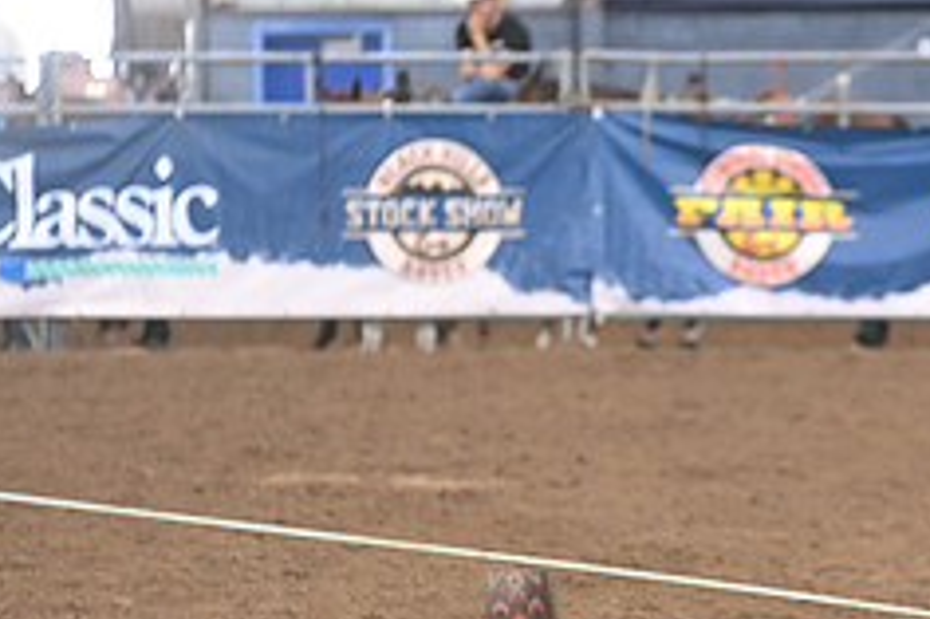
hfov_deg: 4.2
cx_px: 859
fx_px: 12701
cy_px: 373
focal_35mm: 492
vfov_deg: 2.8
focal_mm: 200
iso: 2500
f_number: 3.2
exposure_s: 1/250
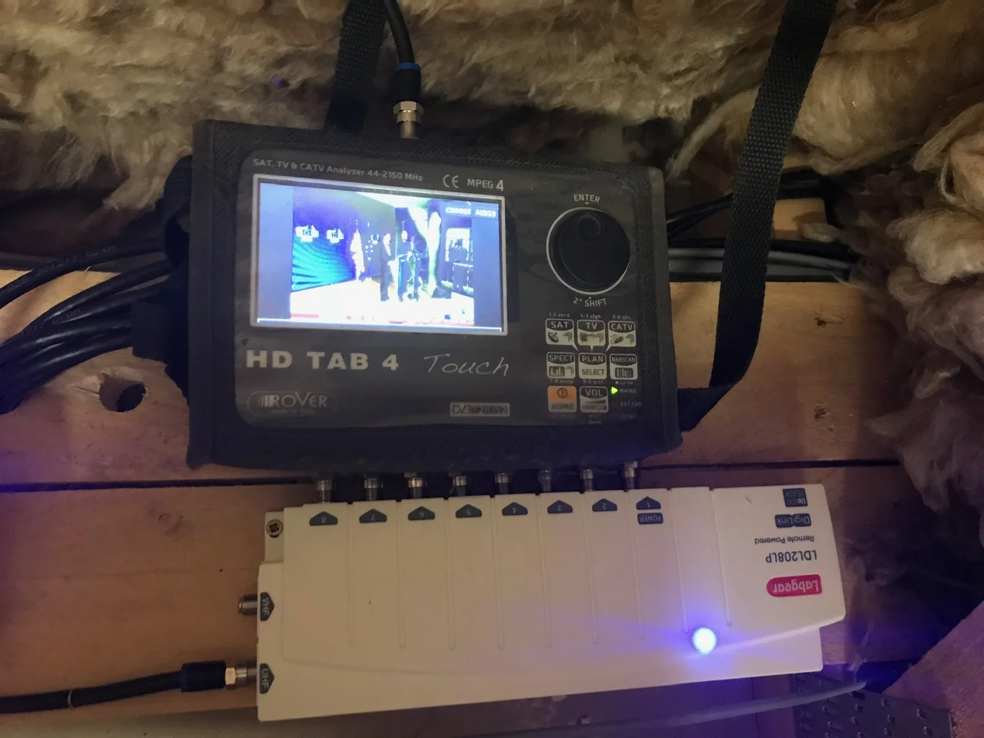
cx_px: 492
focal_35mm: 28
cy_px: 369
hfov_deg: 63.4
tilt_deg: -73.4
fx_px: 796
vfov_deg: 49.7
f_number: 1.8
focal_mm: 3.99
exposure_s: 1/6
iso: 80
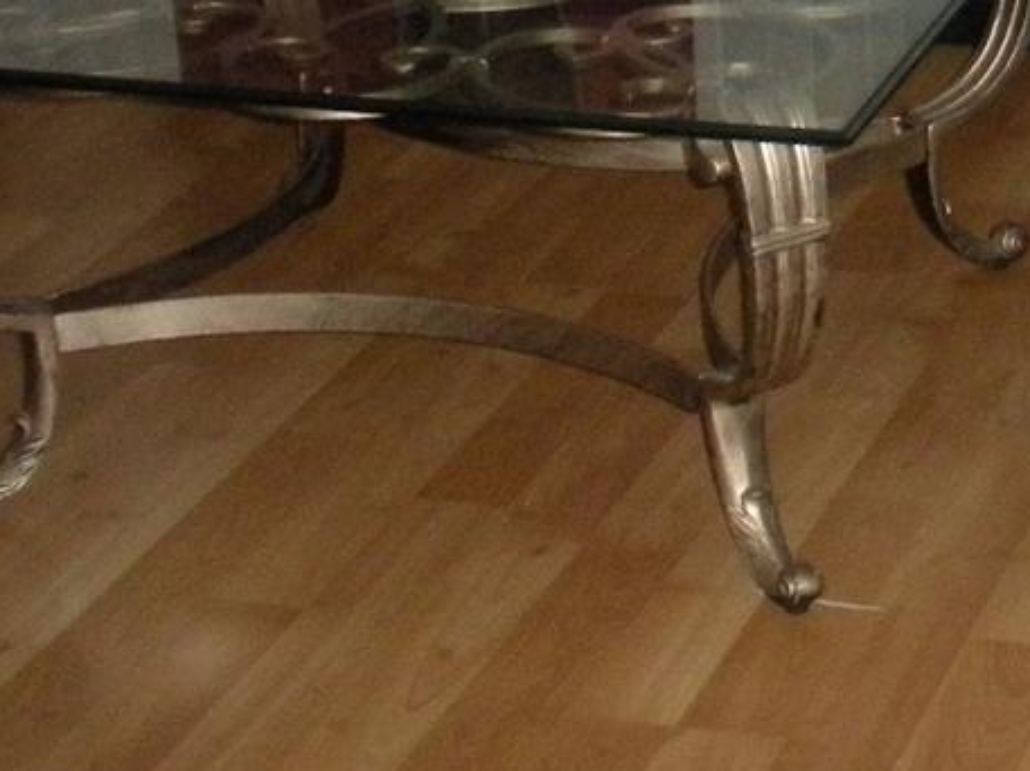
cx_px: 1145
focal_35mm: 115
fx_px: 3419
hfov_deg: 16.6
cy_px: -428
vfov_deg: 12.2
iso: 480
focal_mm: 6.3
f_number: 3.5
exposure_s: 1/60
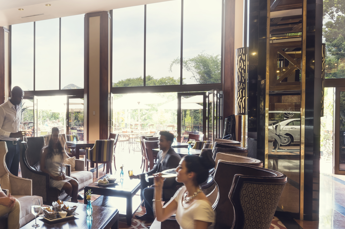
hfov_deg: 50.4
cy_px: 113
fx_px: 316
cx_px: 30
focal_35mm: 33
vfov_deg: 39.8
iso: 100
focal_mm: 14
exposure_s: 1.3
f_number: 11
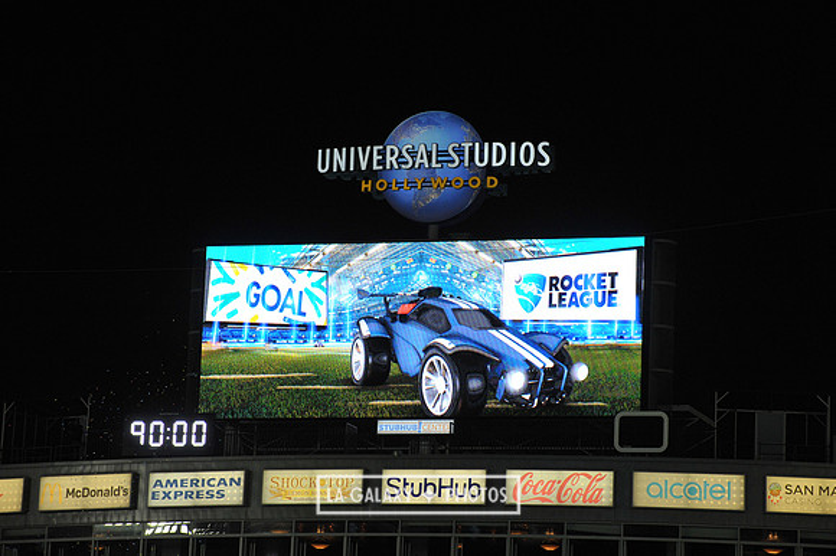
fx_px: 3713
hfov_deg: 12.8
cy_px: 278
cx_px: 418
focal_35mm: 160
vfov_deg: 8.6
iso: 1600
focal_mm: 160
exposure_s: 1/250
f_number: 8
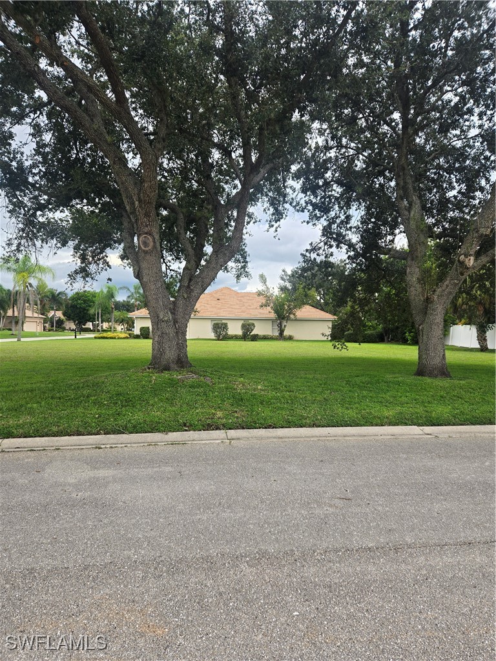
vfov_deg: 73.9
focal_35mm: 23
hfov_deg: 58.9
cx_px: 248
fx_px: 439
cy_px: 330
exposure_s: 1/180
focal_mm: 5.4
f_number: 1.8
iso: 50
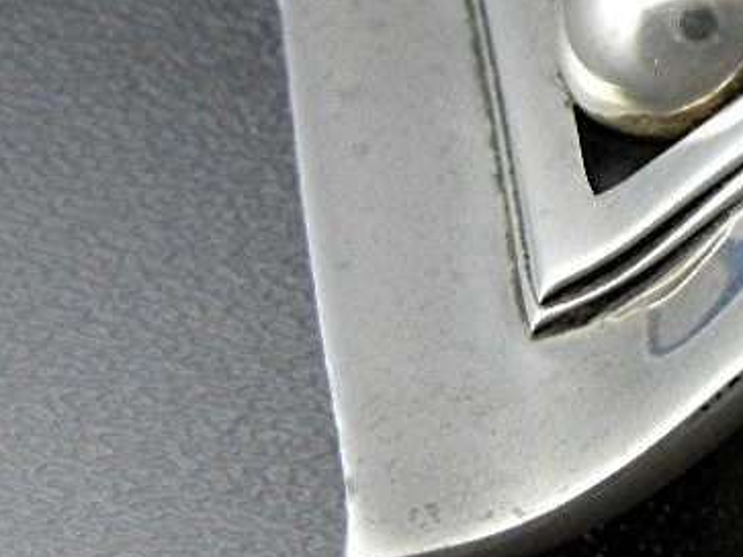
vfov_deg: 11.6
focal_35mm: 127
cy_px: 92
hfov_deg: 14.9
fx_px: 2725
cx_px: 948
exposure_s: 1/53
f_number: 3.8
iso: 400
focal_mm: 8.1
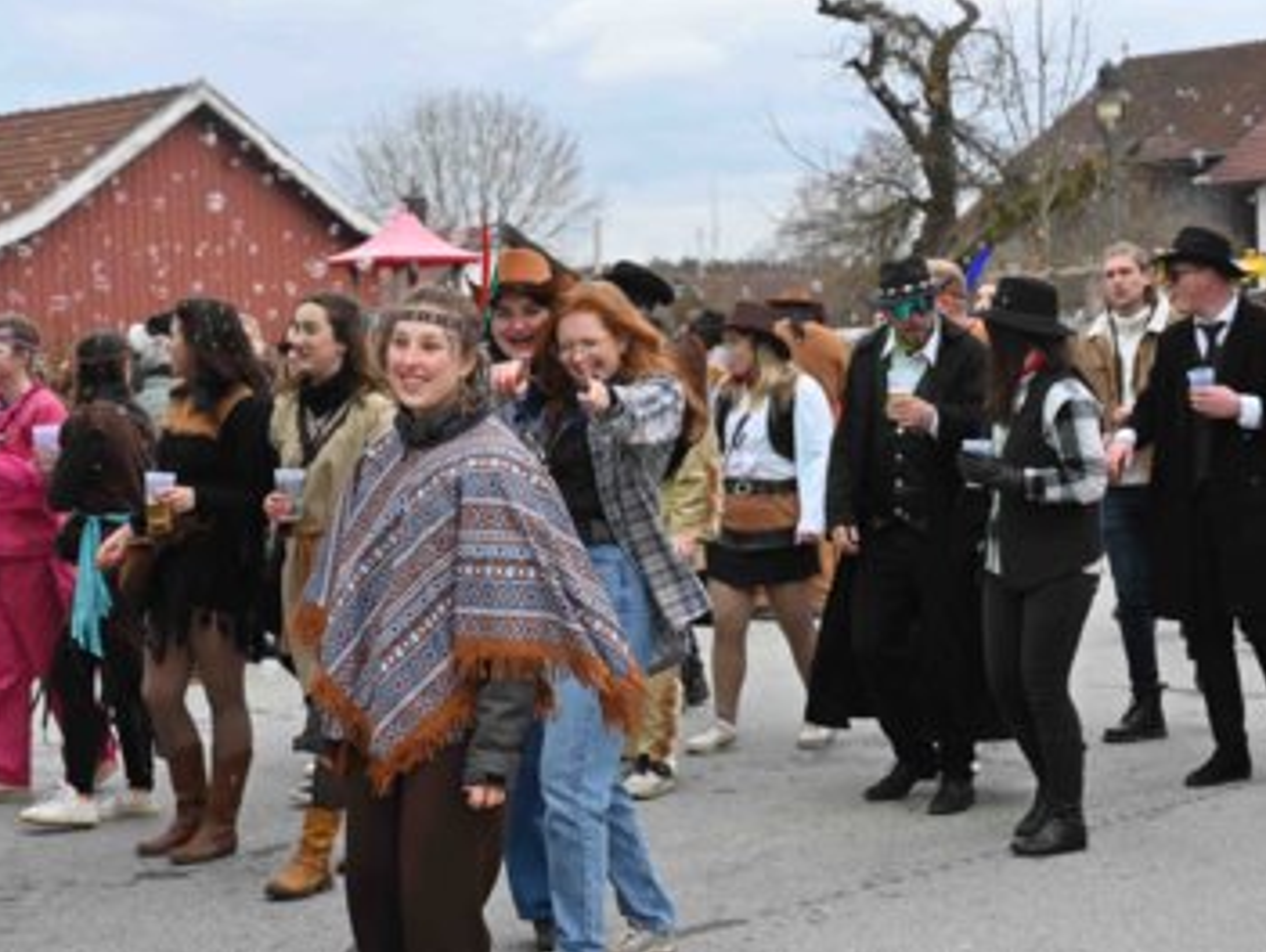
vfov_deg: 21.0
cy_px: 476
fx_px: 2563
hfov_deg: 27.7
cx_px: 678
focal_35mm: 70
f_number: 5.6
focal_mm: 64
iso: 2500
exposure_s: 1/2000
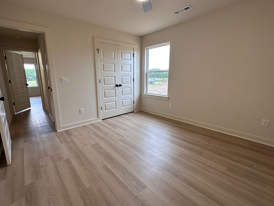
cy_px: 101
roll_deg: +0.5
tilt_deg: -10.6
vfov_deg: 78.1
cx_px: 126
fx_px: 127
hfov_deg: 94.3
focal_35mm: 16
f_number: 2.2
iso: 100
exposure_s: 1/120
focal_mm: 2.22
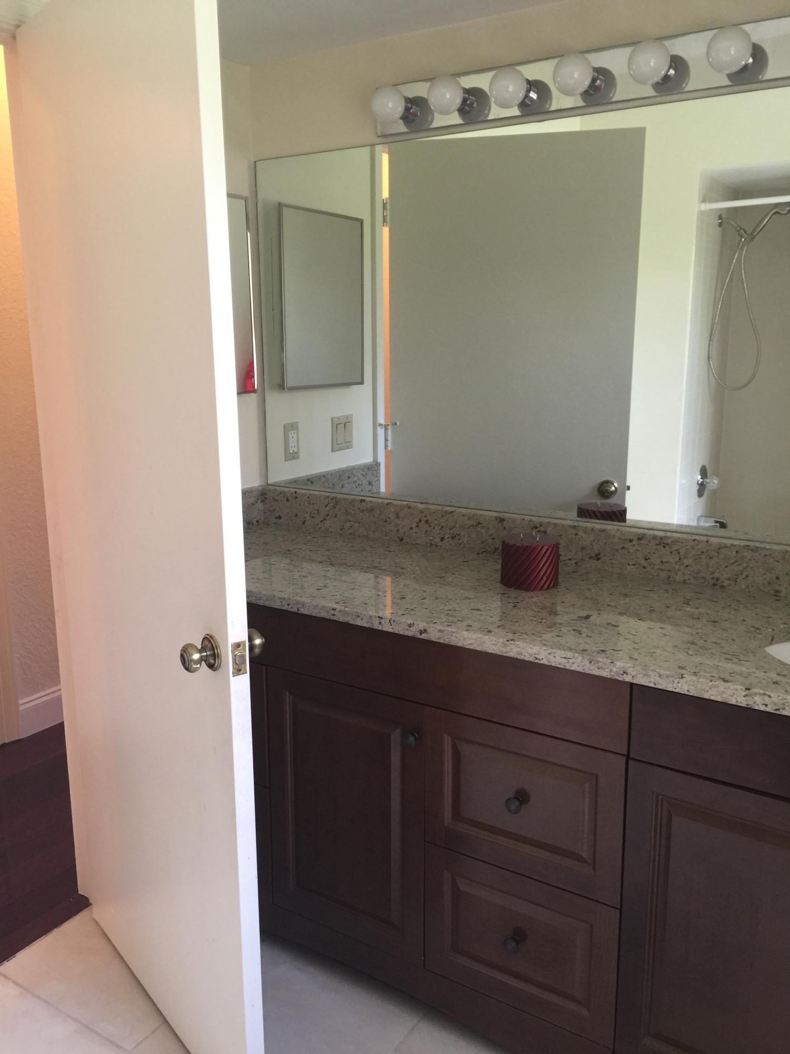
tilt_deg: -10.8
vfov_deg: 61.7
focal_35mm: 29
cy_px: 527
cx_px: 395
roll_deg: +0.8
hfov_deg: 48.2
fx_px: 882
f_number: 2.2
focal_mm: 4.15
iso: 64
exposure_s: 1/15
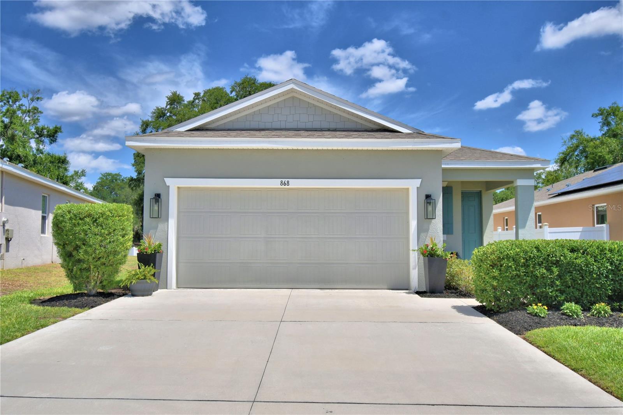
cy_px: 208
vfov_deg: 43.6
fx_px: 519
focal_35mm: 30
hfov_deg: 61.9
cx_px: 312
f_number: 5.6
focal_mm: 20
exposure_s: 1/1600
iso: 100
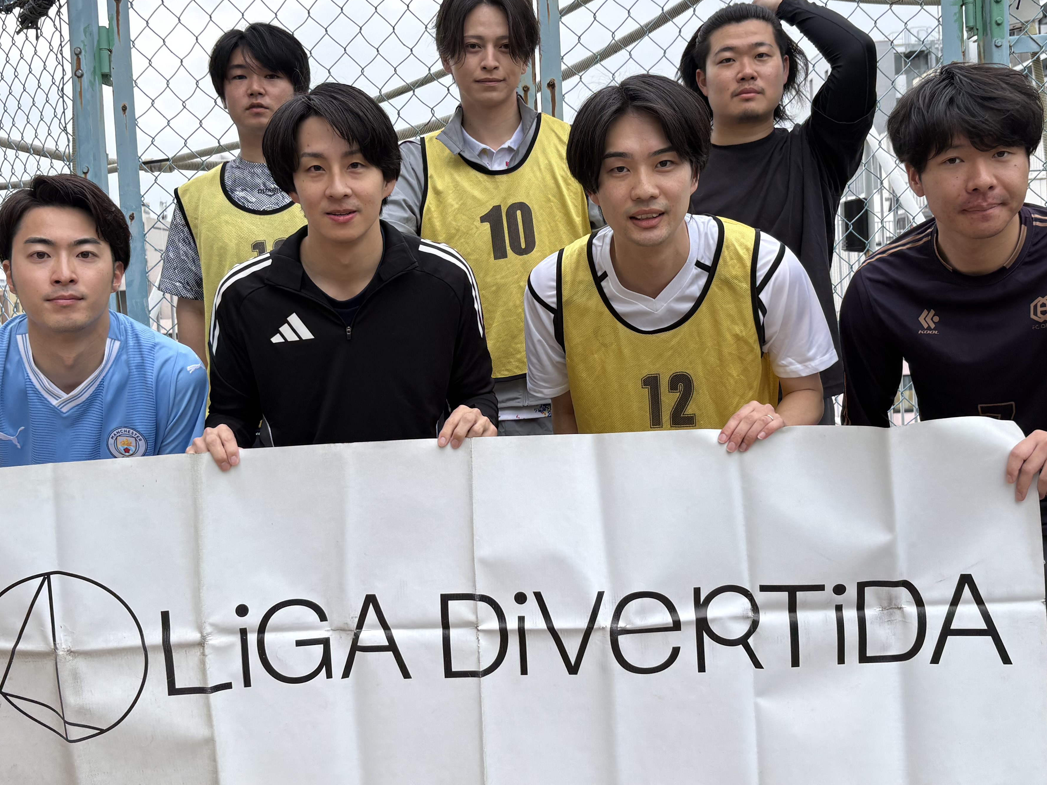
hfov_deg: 44.8
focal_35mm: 42
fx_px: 1270
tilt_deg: -2.1
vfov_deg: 34.3
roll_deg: +3.6
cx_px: 523
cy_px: 365
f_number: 1.6
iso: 50
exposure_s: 1/1016
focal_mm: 5.96
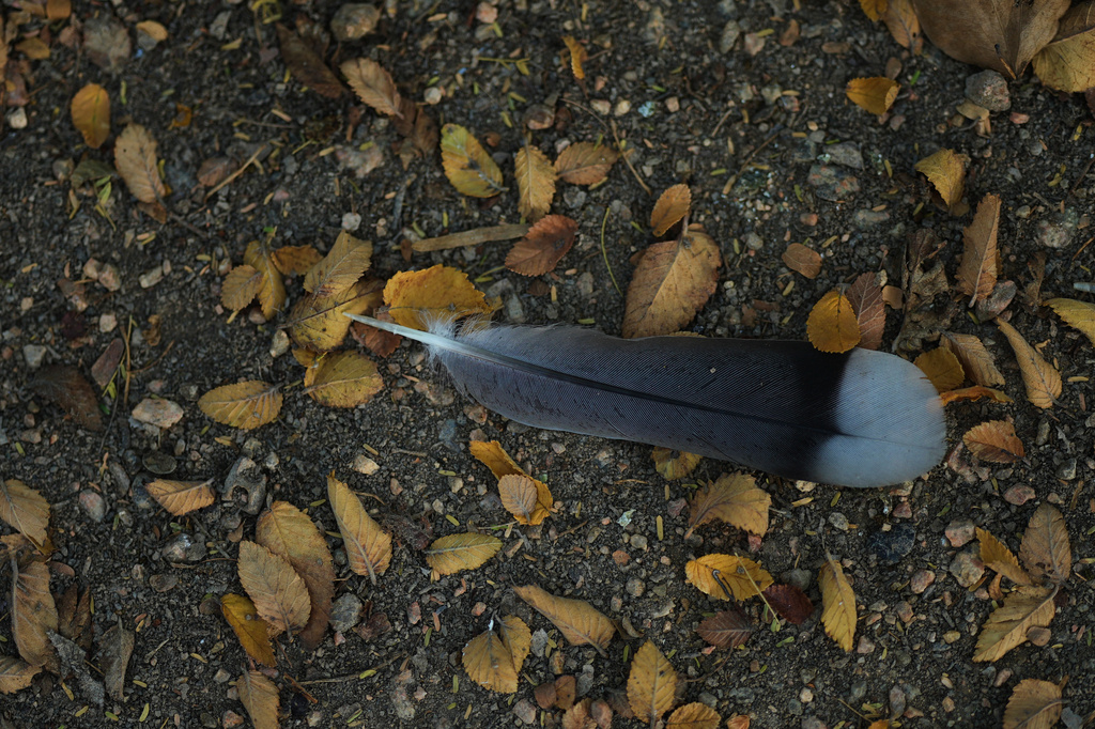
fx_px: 6142
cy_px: 364
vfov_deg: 6.8
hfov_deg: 10.2
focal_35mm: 202
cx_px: 548
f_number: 1.8
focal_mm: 135
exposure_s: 1/125
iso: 200
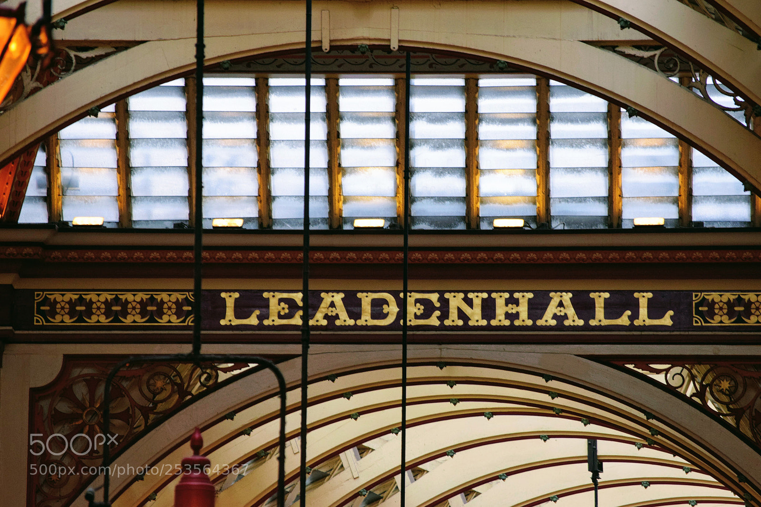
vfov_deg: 4.6
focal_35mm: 300
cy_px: 254
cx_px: 380
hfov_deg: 6.9
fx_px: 6342
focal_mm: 200
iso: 1100
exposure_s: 1/125
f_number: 5.6
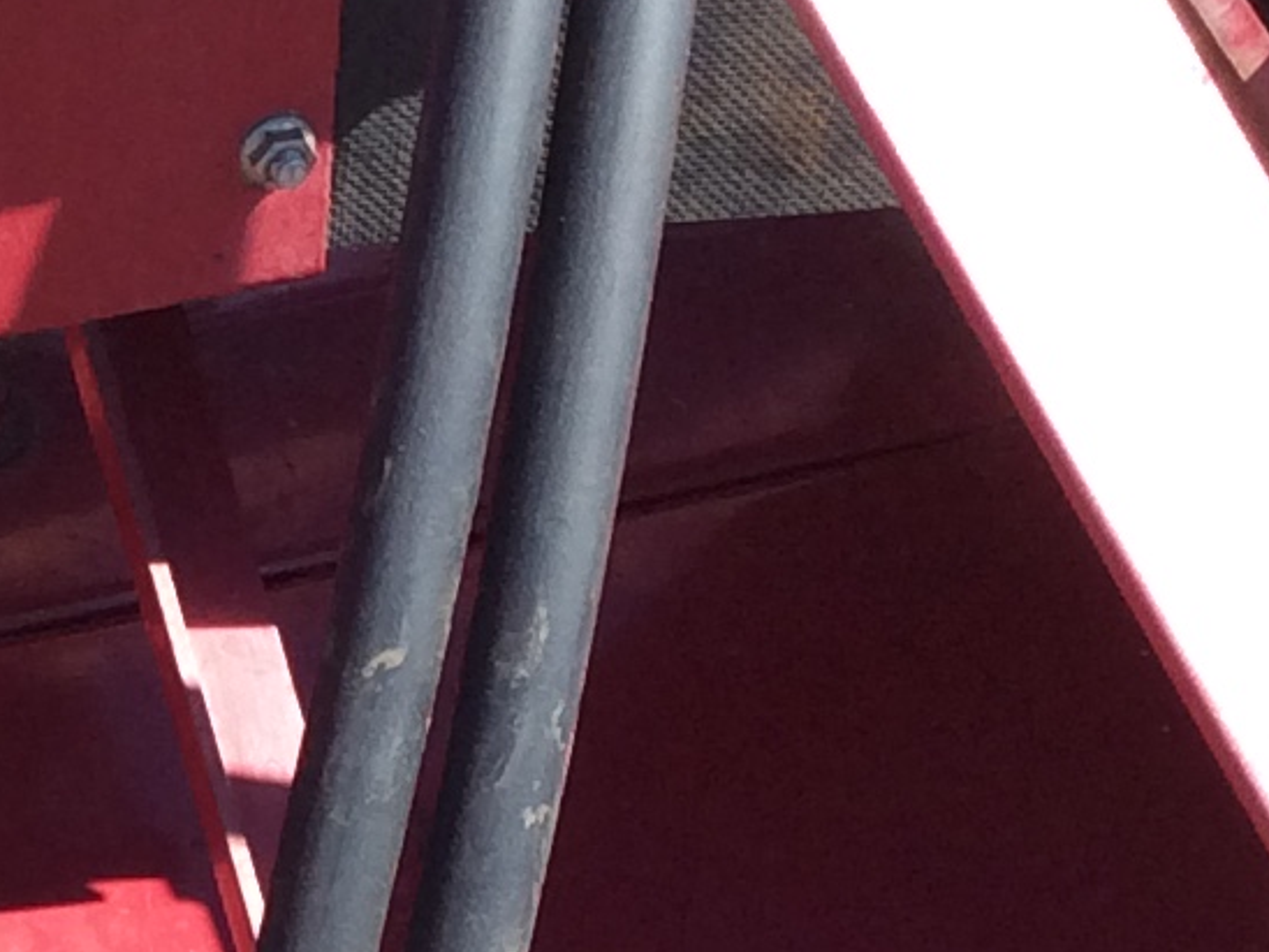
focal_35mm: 151
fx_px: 5536
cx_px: -88
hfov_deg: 12.9
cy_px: 1031
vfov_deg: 9.7
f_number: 2.4
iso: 32
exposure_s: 1/465
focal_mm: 3.3
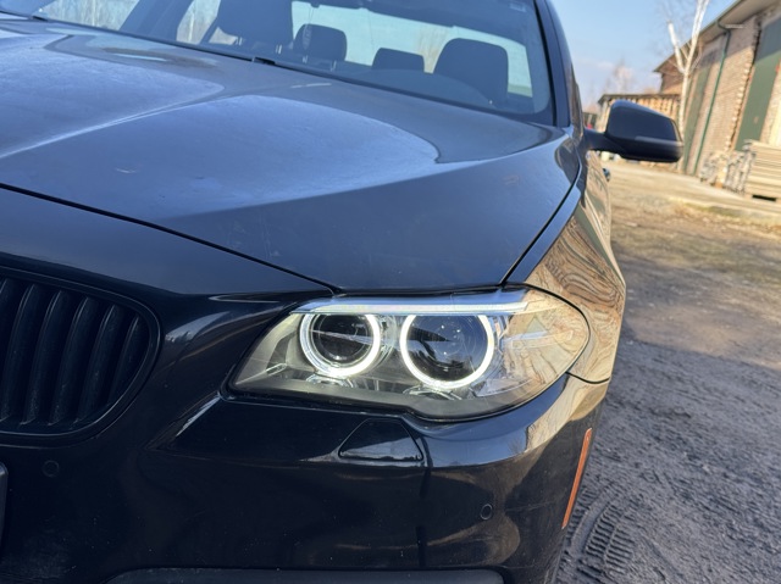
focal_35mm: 48
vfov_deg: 30.2
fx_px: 1082
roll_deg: -10.2
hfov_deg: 39.7
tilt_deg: -10.3
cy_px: 292
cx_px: 390
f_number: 1.78
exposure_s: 1/995
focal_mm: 6.76
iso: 80
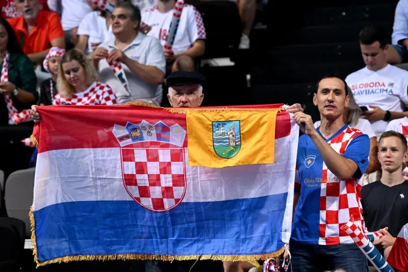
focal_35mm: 150
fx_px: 1699
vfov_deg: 9.1
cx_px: 204
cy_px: 136
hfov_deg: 13.7
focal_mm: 150
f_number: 4
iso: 5000
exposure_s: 1/1000
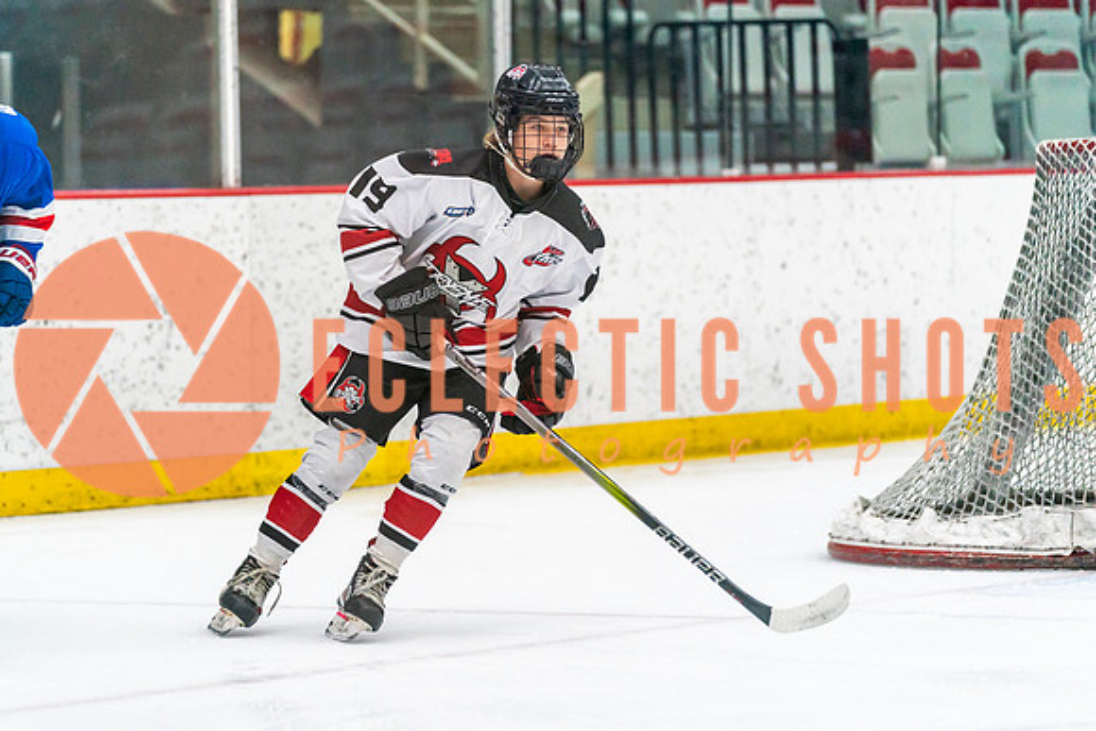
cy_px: 371
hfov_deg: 11.1
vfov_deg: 7.4
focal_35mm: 186
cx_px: 456
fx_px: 5657
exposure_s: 1/1000
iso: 3200
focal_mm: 159
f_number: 2.8
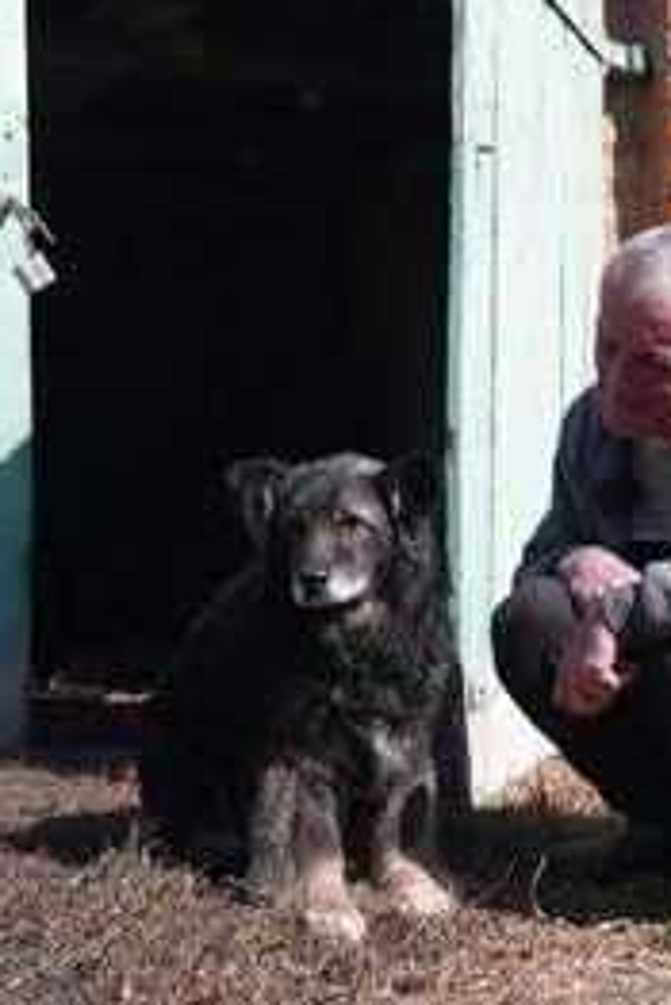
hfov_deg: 22.1
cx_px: 510
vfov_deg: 32.9
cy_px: 501
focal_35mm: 61
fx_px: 1703
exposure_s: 1/160
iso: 6400
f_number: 4
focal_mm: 40
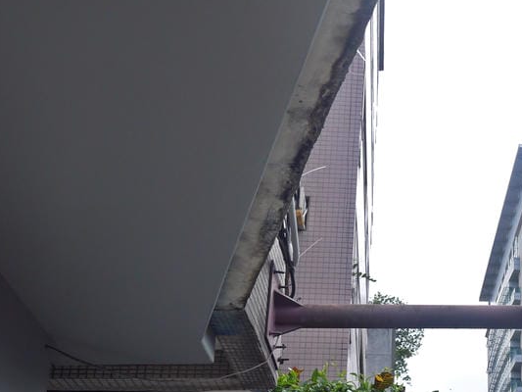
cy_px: 306
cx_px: 549
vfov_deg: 23.0
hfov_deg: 28.4
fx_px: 950
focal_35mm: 63
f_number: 5.6
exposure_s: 1/250
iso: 160
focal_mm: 14
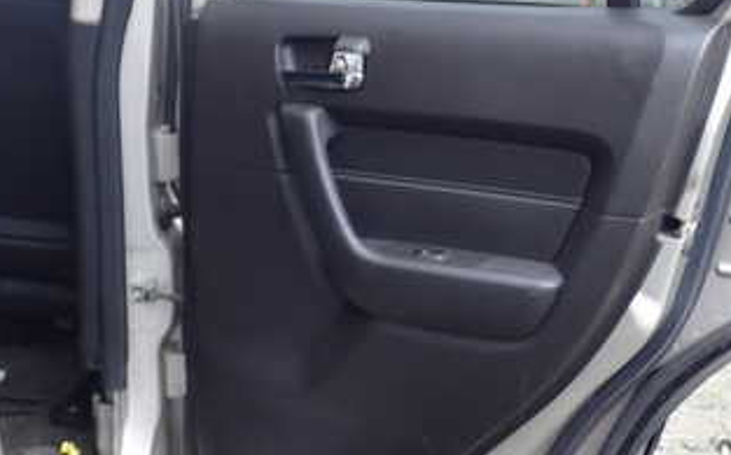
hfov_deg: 33.2
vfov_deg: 20.9
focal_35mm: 61
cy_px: 65
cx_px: 488
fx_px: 1214
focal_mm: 5.4
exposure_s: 1/60
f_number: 2.3
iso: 125
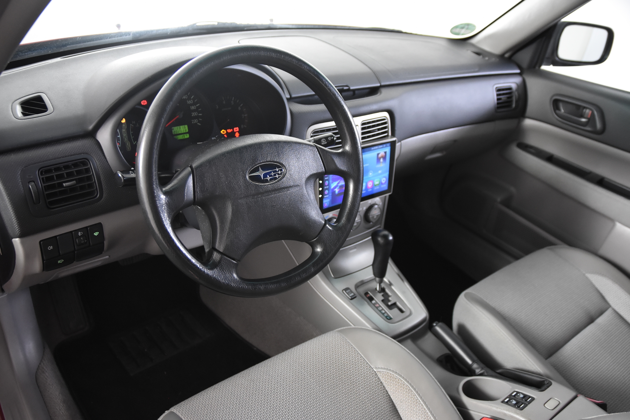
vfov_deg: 43.6
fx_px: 525
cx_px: 315
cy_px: 210
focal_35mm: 30
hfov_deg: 61.9
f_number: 2.8
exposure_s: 1/30
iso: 1600
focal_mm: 20
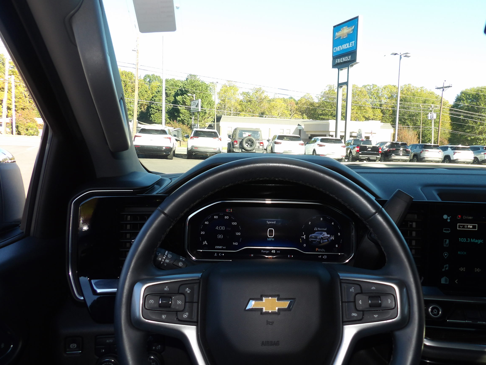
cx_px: 272
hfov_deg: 65.1
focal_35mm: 27
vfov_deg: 51.4
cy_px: 183
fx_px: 379
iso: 100
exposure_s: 1/180
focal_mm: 4.3
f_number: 3.2
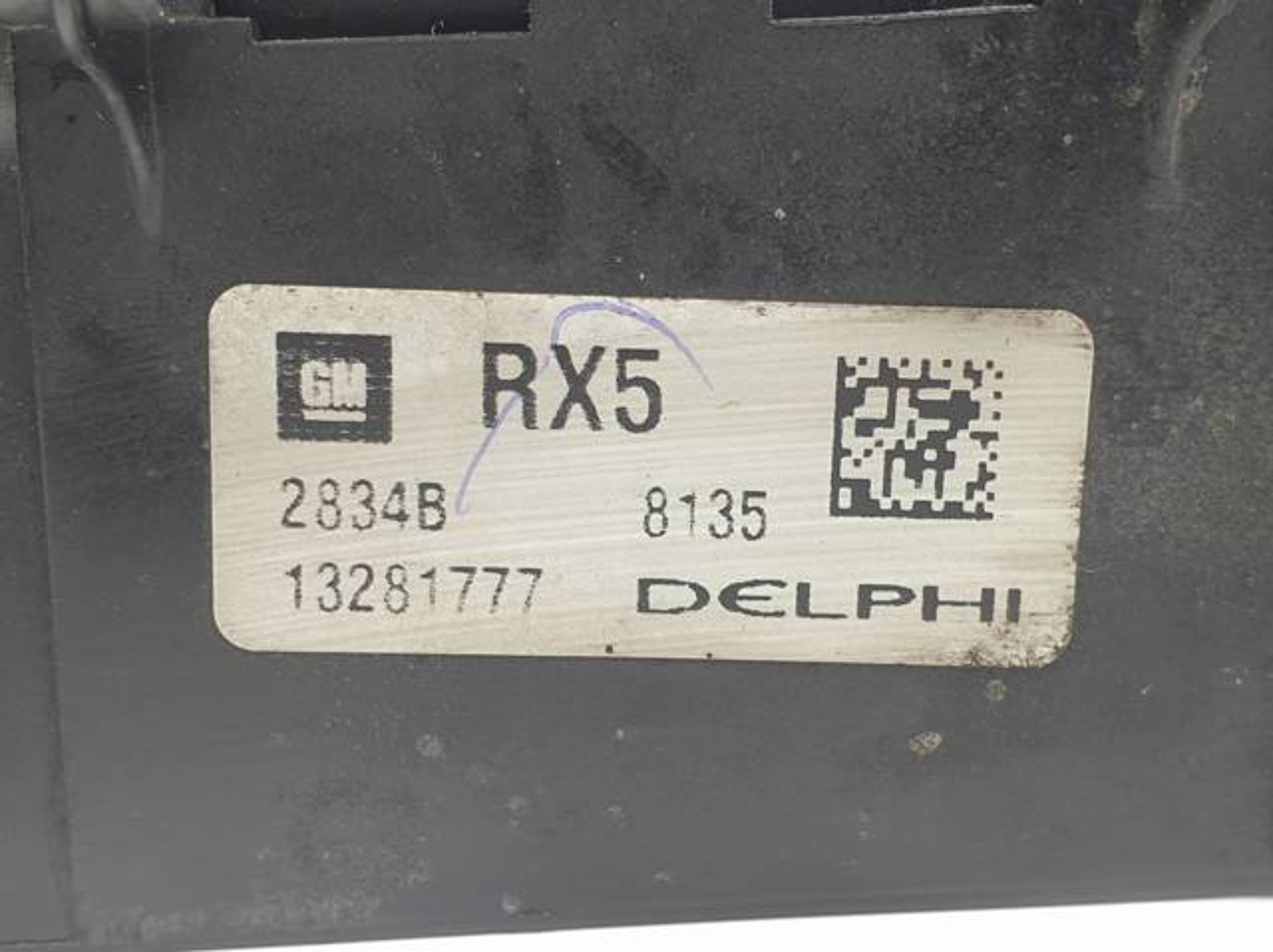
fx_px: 955
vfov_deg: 53.0
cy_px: 476
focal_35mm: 26
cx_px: 636
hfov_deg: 67.3
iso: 50
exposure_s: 1/50
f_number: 2.4
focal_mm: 4.3
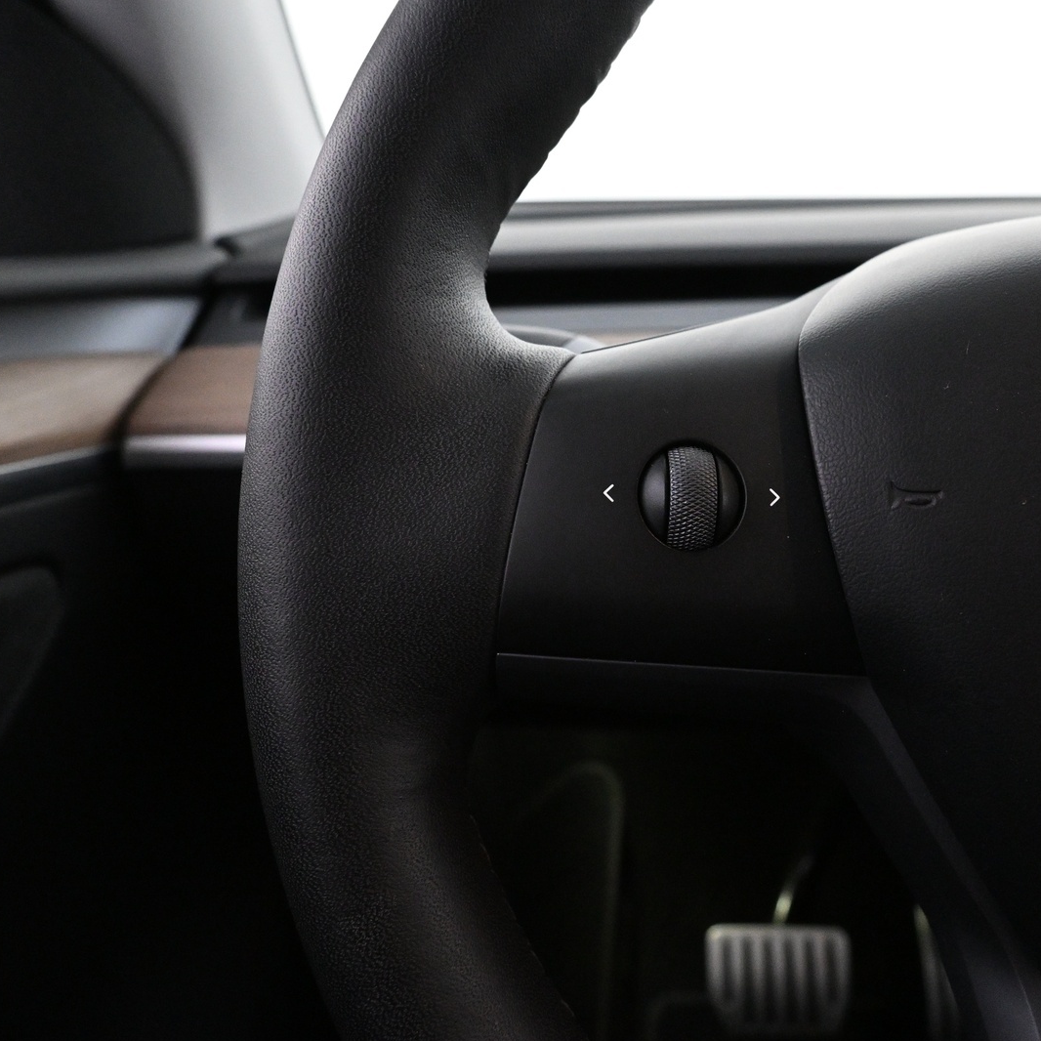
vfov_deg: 52.5
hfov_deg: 52.2
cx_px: 622
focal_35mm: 31
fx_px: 1055
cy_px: 526
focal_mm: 16
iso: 4000
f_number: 5.6
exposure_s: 1/30
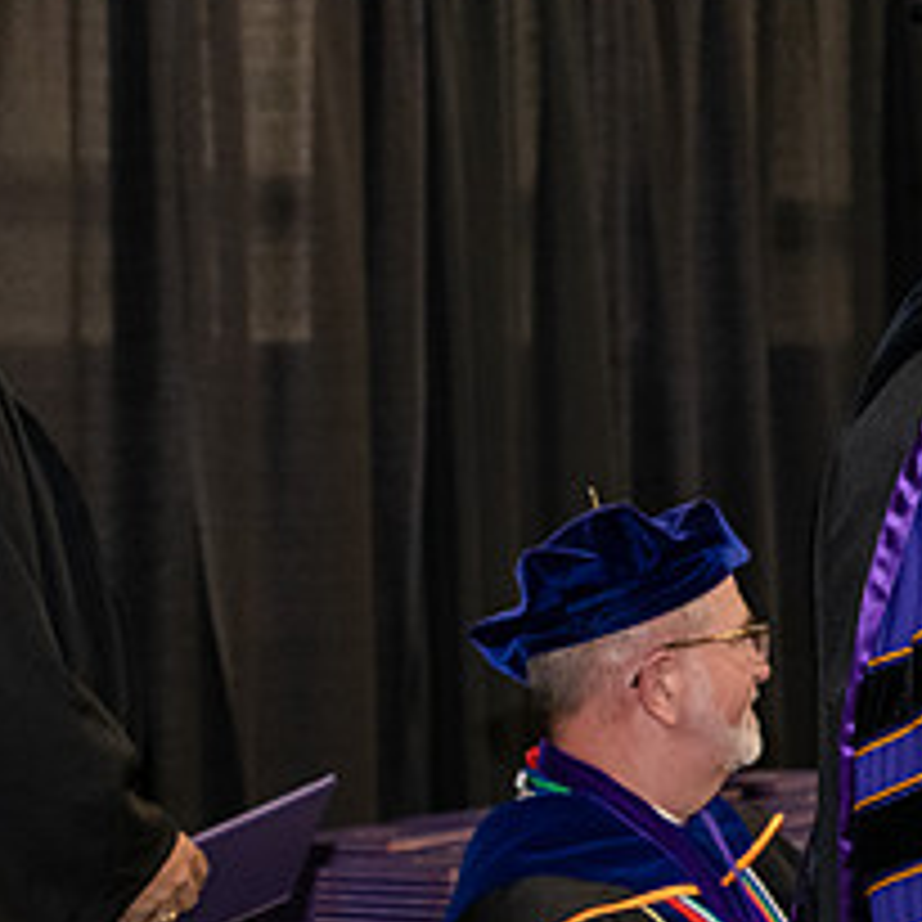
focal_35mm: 168
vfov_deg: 10.4
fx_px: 5063
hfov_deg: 10.1
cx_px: 1295
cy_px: 443
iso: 2500
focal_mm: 70
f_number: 5
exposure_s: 1/200
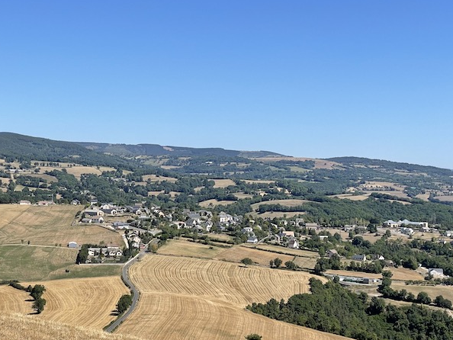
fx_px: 916
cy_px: 189
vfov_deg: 21.0
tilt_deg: -1.2
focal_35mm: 70
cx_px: 184
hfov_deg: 27.7
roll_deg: -1.9
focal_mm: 6
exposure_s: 1/1916
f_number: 2
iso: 25
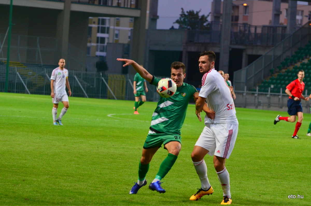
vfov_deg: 8.1
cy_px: 103
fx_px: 1448
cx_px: 156
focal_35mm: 168
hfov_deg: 12.3
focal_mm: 112
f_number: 5
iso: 1600
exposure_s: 1/400
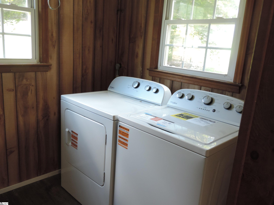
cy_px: 102
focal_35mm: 30
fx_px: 237
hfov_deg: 60.0
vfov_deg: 46.8
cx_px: 137
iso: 250
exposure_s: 1/30
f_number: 3.1
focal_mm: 5.3
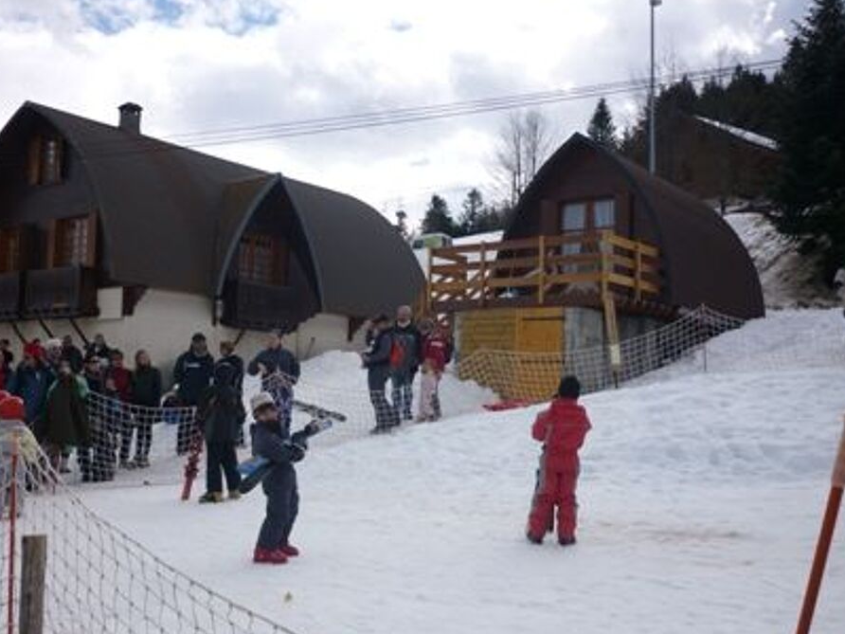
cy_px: 337
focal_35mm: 37
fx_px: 903
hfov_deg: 50.1
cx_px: 391
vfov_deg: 38.6
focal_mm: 5.5
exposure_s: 1/200
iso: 80
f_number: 8
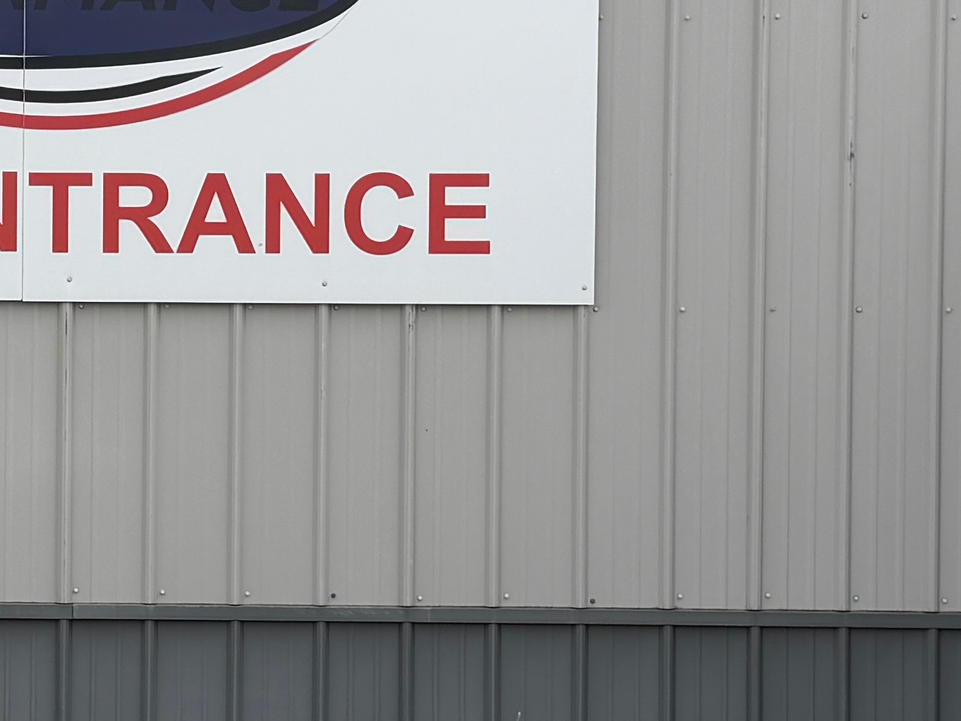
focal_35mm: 93
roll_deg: +0.3
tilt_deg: -1.6
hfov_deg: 20.6
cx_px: 76
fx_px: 2582
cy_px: 427
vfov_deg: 15.9
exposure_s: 1/3953
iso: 80
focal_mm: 6.76
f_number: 1.78
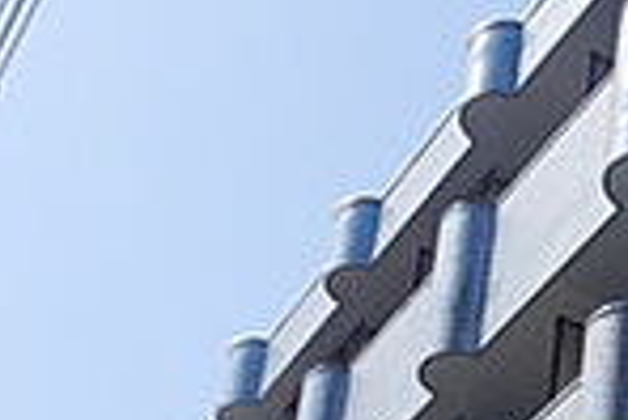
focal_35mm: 108
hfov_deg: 18.4
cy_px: 645
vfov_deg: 12.1
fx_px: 1886
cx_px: 641
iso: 125
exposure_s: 1/800
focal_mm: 4.3
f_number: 4.1
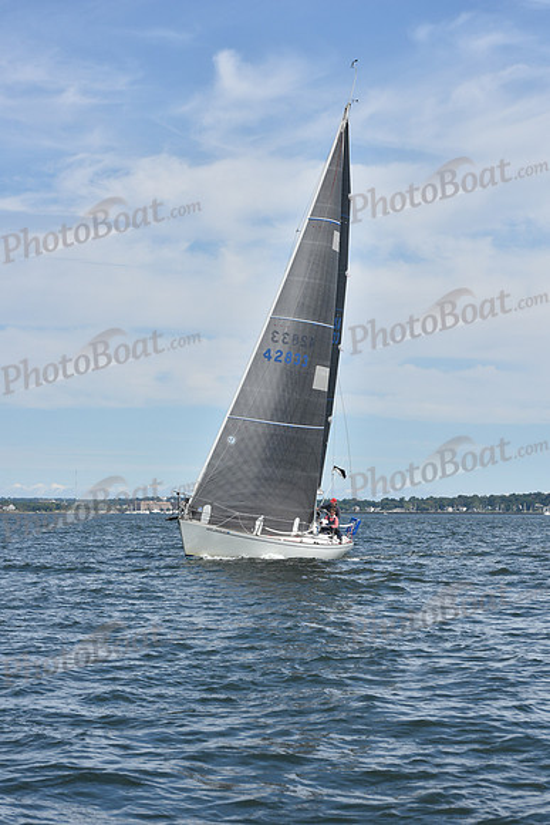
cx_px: 275
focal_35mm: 90
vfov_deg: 22.6
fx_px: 2061
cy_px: 412
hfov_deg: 15.2
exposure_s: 1/1000
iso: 320
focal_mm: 90
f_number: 10
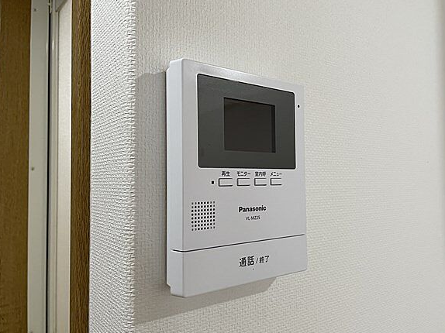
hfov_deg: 61.6
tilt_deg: +2.6
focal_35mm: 29
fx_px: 373
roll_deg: +0.7
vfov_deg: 48.2
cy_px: 172
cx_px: 244
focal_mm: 4.2
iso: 125
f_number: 1.6
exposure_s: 1/93
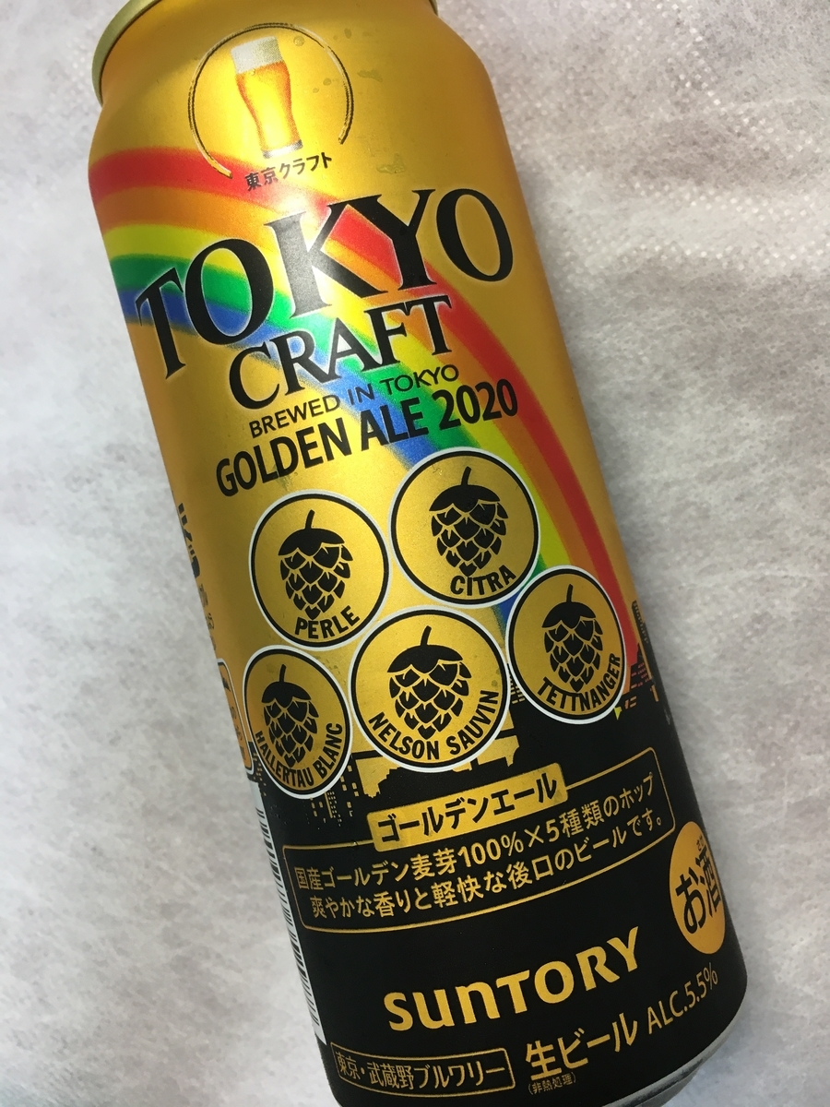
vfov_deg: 61.7
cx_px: 415
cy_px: 554
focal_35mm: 29
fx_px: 927
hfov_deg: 48.2
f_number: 2.2
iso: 40
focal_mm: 4.15
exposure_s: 1/30
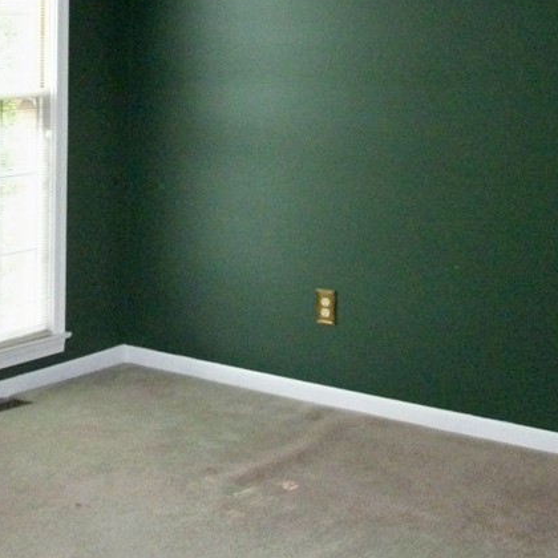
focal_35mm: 69
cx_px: 101
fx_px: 1258
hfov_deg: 24.5
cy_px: 219
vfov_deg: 25.0
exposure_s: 1/125
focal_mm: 5.7
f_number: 2.9
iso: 328
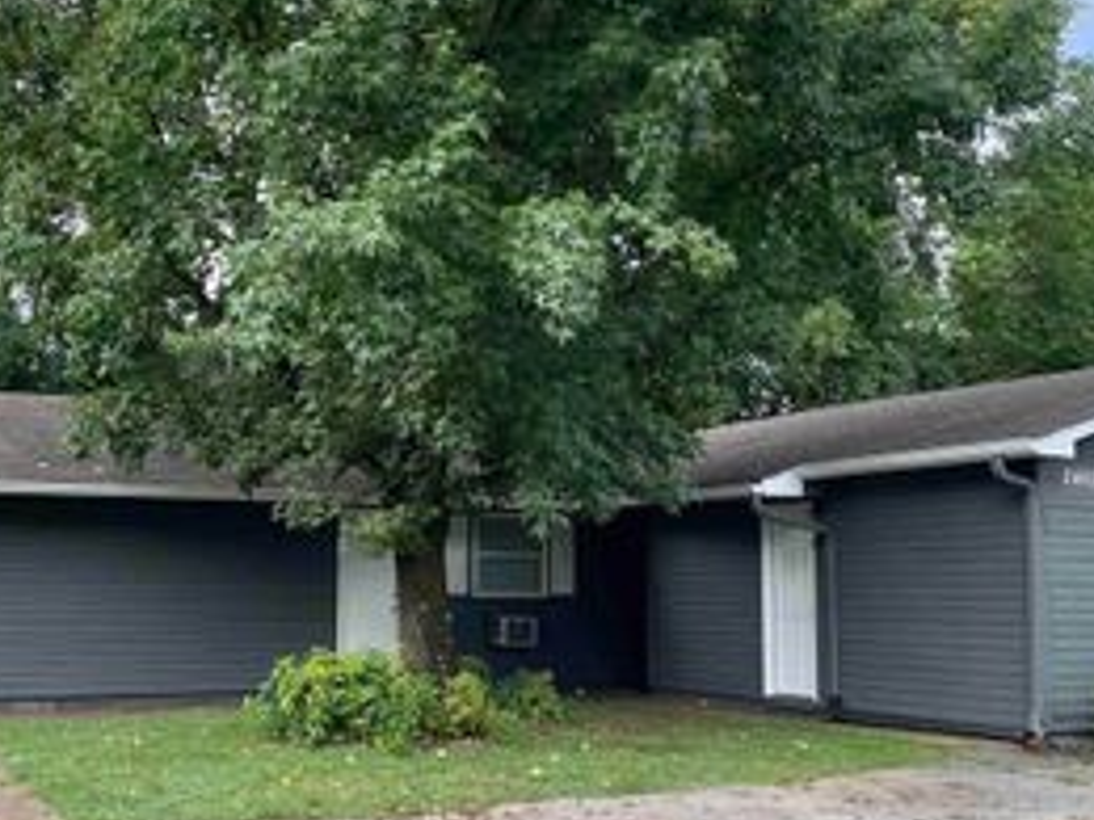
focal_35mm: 50
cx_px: 480
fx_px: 1580
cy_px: 431
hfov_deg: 38.1
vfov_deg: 29.1
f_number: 1.6
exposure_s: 1/629
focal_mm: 4.2
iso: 50
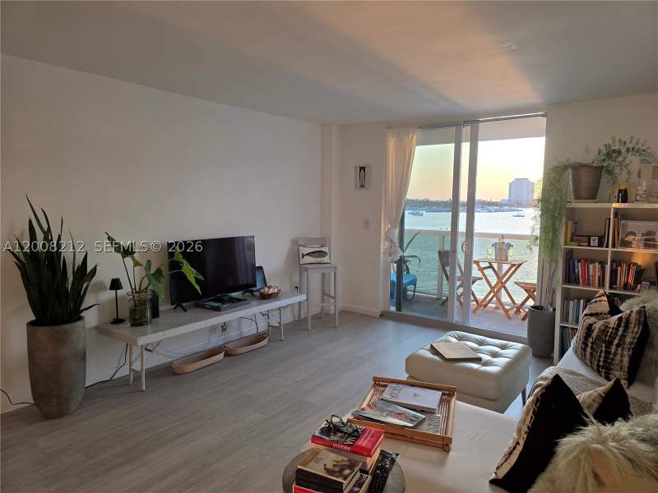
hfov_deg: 73.9
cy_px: 246
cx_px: 329
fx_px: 437
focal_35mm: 23
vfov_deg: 58.9
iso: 100
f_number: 1.7
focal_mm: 6.3
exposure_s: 1/120
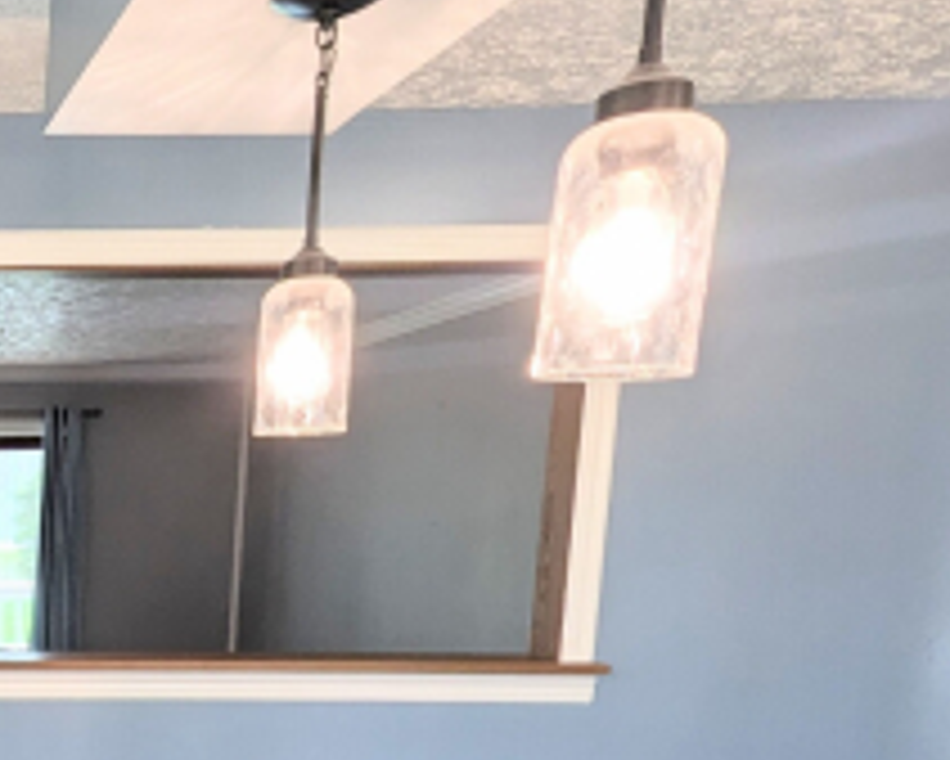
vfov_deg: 34.6
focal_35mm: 40
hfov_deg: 34.5
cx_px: -243
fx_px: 1125
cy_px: 729
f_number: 2.2
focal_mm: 1.95
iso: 48
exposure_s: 1/30
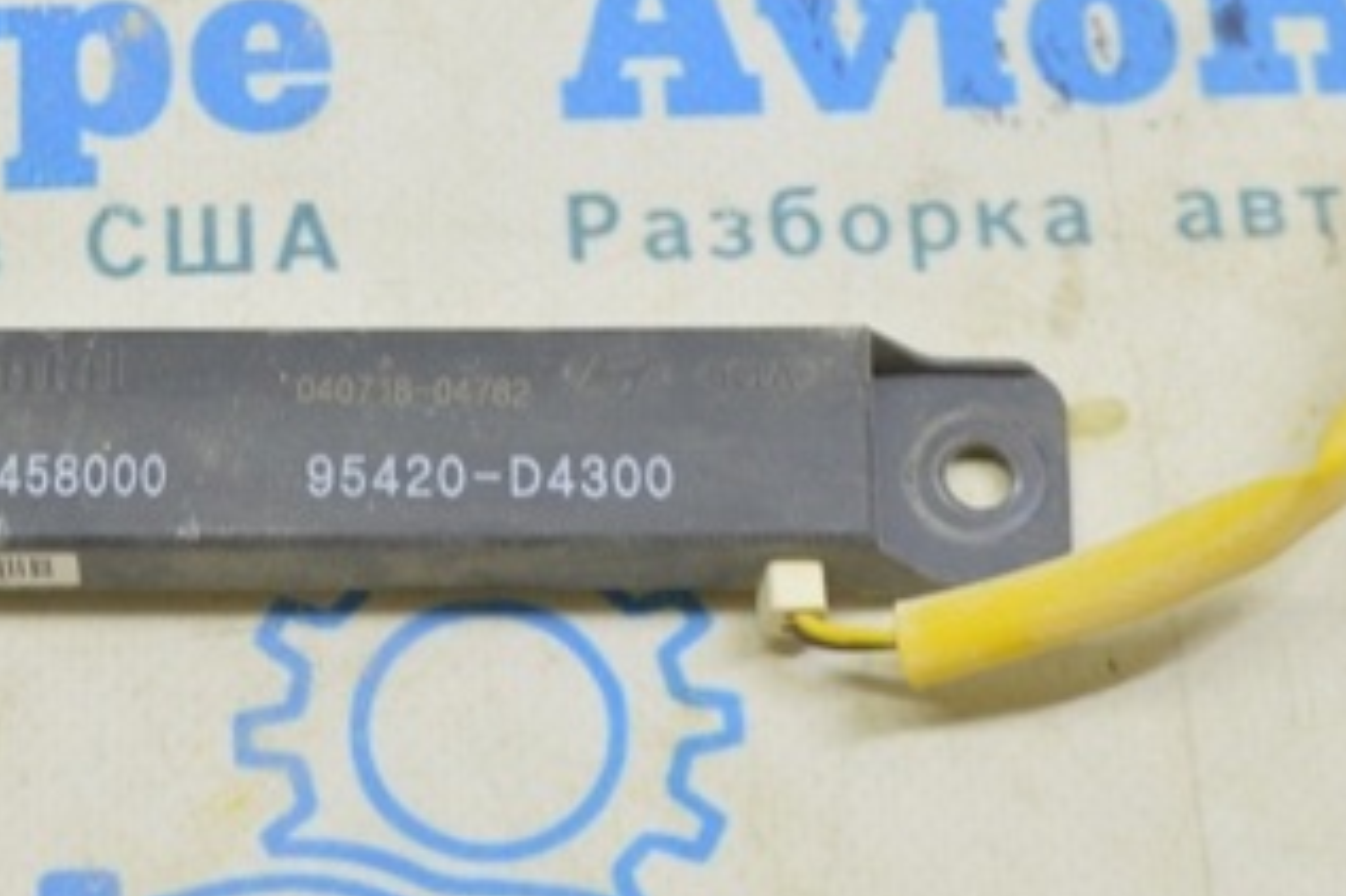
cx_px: 501
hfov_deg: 16.9
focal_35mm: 121
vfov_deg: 11.3
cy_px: 168
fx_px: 4522
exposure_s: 1/20
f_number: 5.6
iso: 400
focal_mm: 40
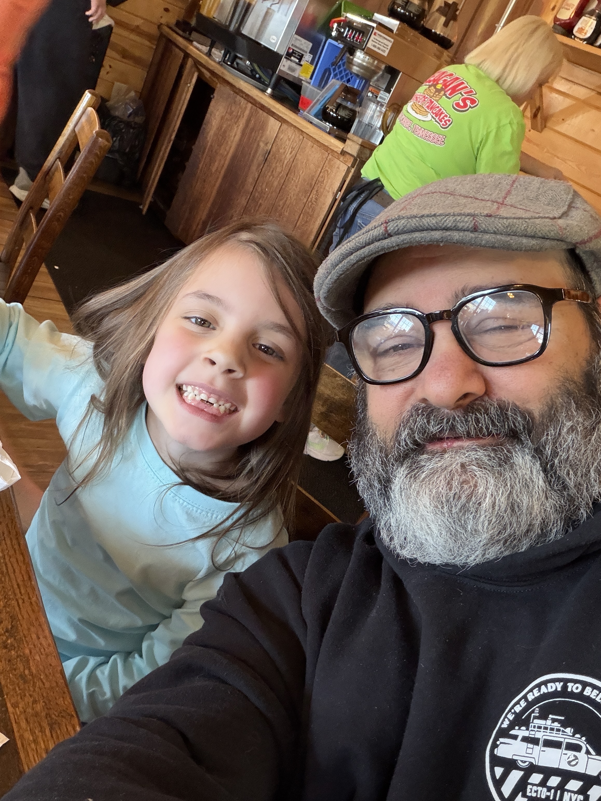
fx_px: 694
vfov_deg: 60.0
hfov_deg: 46.8
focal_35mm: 30
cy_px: 400
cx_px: 300
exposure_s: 1/60
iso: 250
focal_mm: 2.71
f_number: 1.9
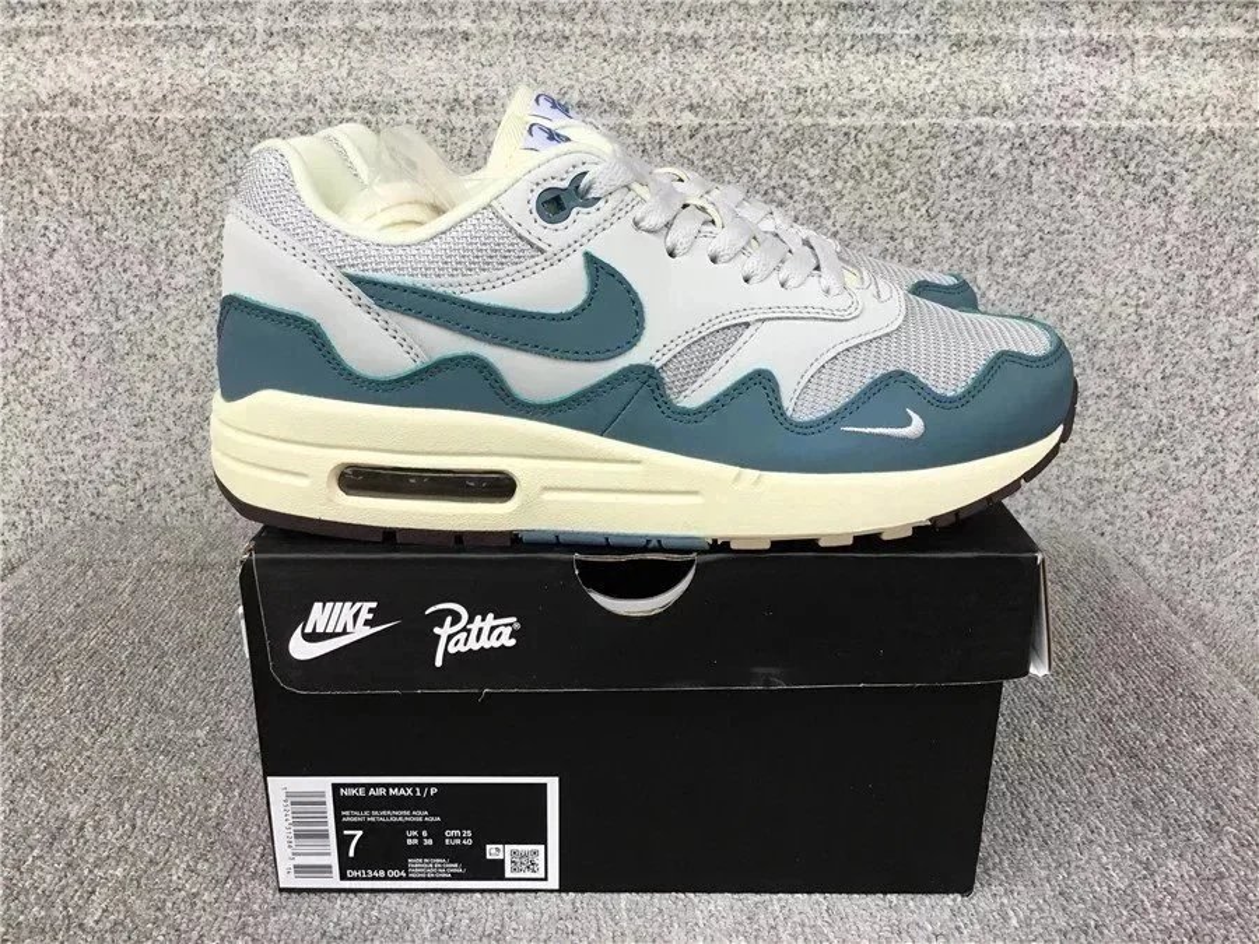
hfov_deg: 58.4
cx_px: 630
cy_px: 472
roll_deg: -0.2
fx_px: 1127
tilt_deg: -18.7
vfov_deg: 45.4
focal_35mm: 31
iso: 40
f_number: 2.4
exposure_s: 1/100
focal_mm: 3.3
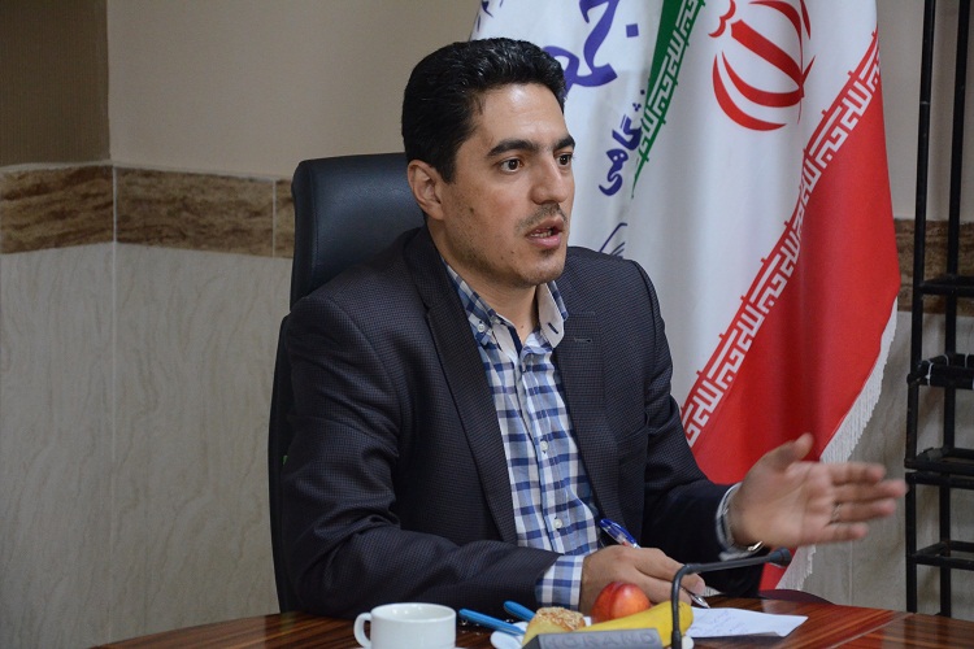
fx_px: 2841
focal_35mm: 105
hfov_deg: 19.5
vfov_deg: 13.0
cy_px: 324
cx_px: 487
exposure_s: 1/50
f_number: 5.3
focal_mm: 70
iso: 2500
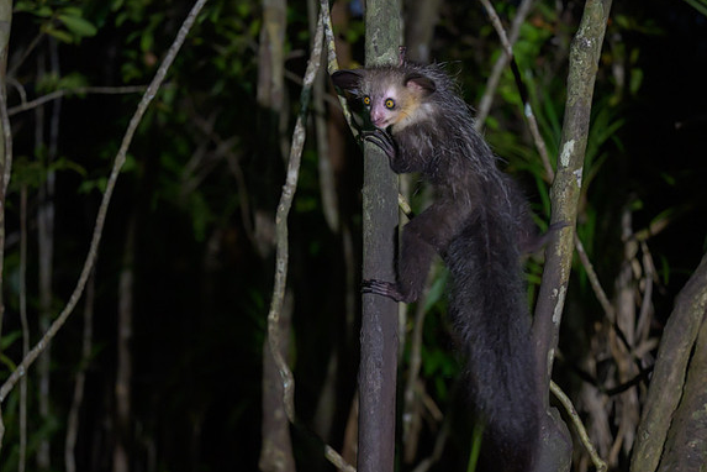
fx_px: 2062
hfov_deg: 19.5
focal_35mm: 105
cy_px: 224
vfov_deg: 13.0
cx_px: 365
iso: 5000
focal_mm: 88
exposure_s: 1/50
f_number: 2.8
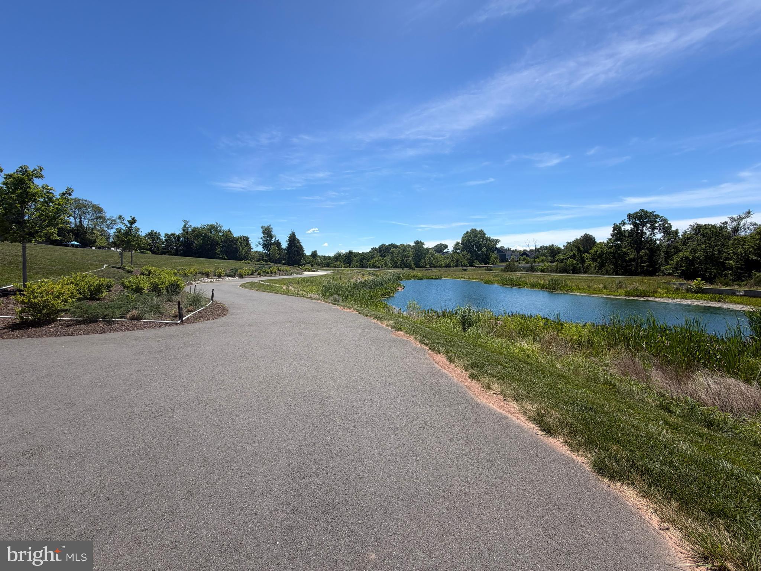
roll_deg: +0.2
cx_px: 380
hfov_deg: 102.1
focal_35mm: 14
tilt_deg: -3.3
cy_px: 286
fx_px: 308
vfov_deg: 85.7
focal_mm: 2.22
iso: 20
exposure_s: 1/830
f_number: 2.2
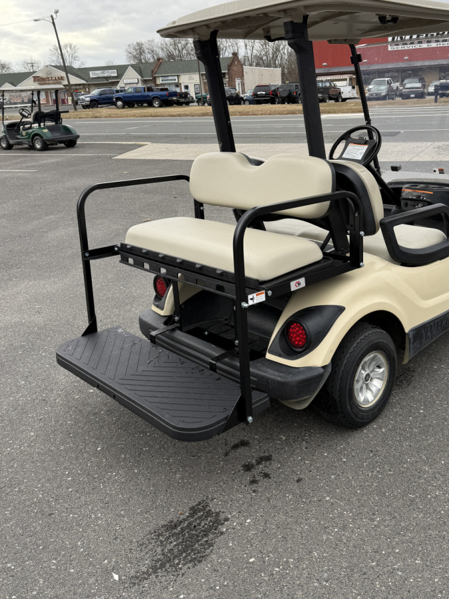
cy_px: 238
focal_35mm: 32
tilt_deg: -13.7
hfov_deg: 43.6
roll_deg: +3.0
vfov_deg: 56.4
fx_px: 553
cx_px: 293
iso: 80
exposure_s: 1/742
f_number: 1.78
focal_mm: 6.76
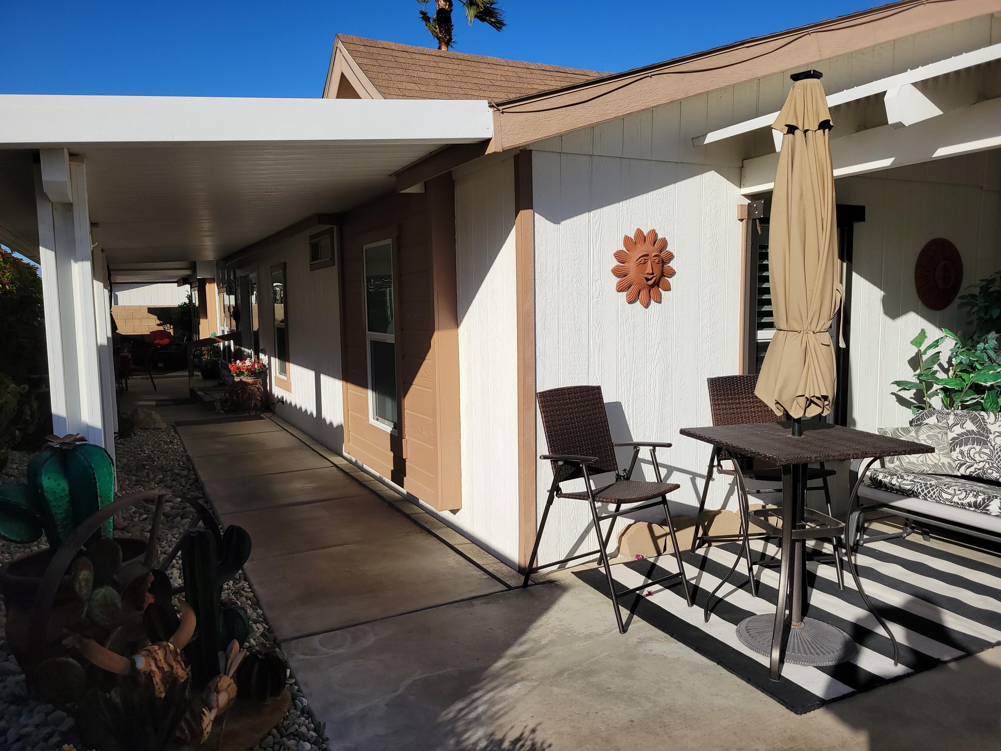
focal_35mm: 26
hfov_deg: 67.3
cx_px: 500
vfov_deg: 53.1
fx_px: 752
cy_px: 376
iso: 40
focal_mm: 5.4
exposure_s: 1/3418
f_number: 1.8
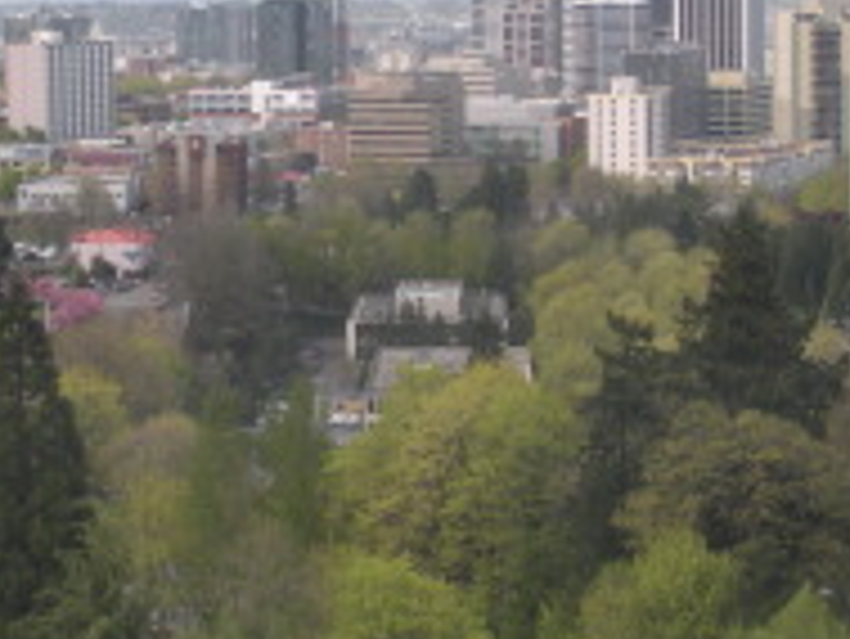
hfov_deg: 16.1
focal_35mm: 122
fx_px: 2998
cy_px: 230
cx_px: 535
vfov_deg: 12.1
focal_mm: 6.3
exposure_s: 1/140
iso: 64
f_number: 3.5
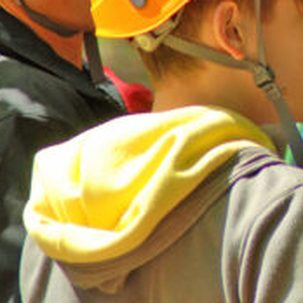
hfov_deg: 1.5
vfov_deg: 1.5
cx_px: 477
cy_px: -7
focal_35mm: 1181
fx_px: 11696
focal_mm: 210
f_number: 5
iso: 100
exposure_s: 1/200
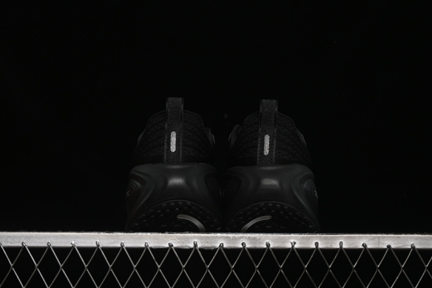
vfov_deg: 18.2
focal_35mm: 75
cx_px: 216
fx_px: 900
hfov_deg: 27.0
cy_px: 144
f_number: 6.3
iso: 160
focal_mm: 50
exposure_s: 1/40
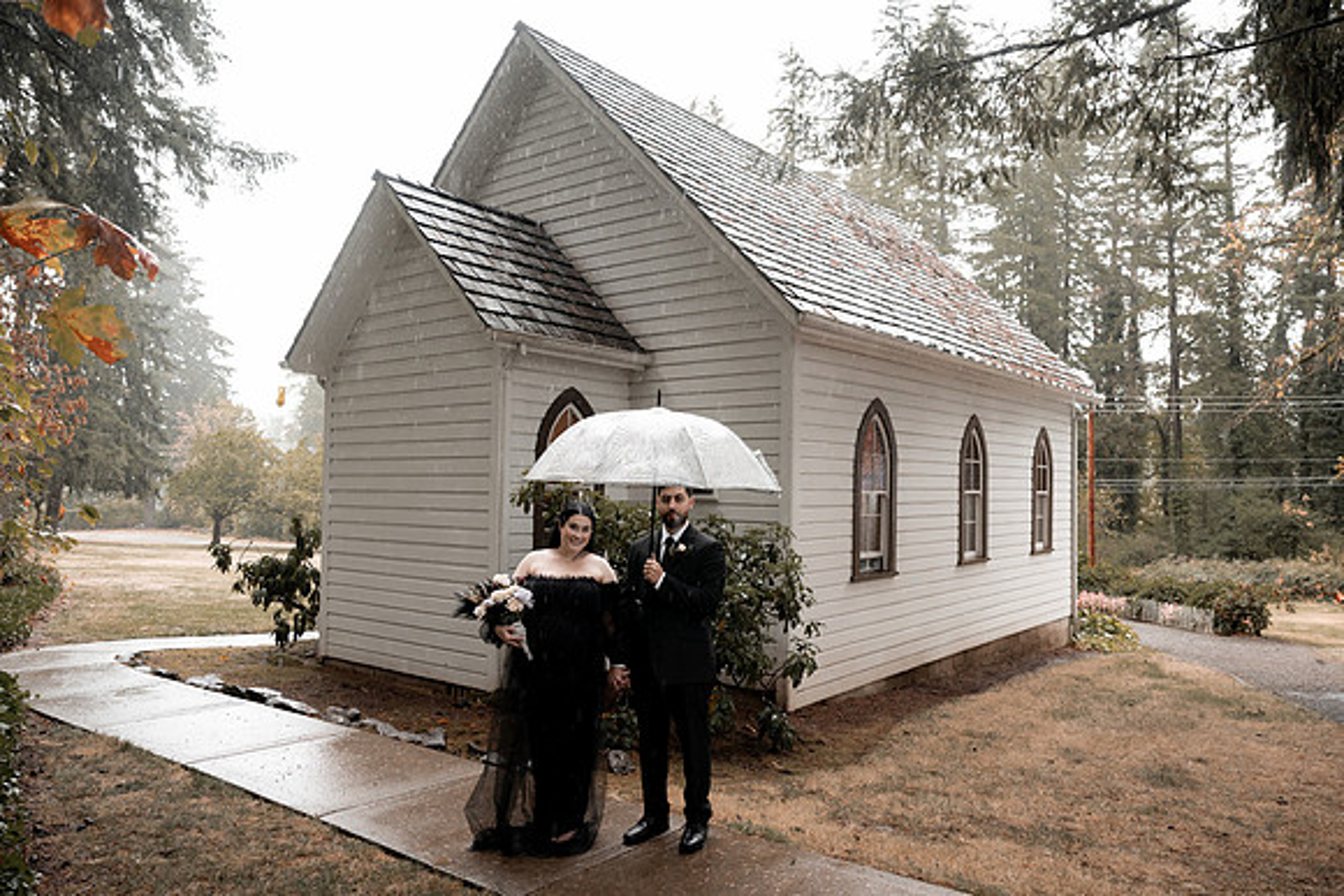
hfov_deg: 71.5
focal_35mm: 25
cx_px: 699
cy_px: 430
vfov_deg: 51.3
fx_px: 933
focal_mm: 24
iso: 640
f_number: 2.8
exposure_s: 1/320
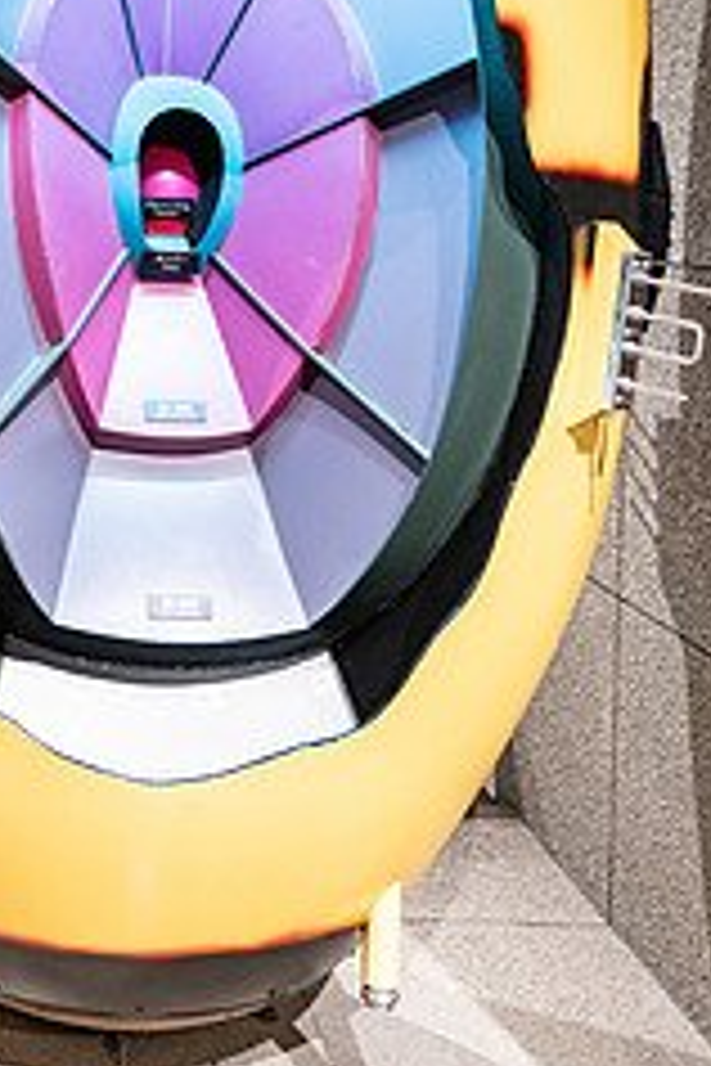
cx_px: 126
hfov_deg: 23.4
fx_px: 1688
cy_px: 76
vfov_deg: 33.0
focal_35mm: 57
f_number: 2.8
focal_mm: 30
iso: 2000
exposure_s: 1/60
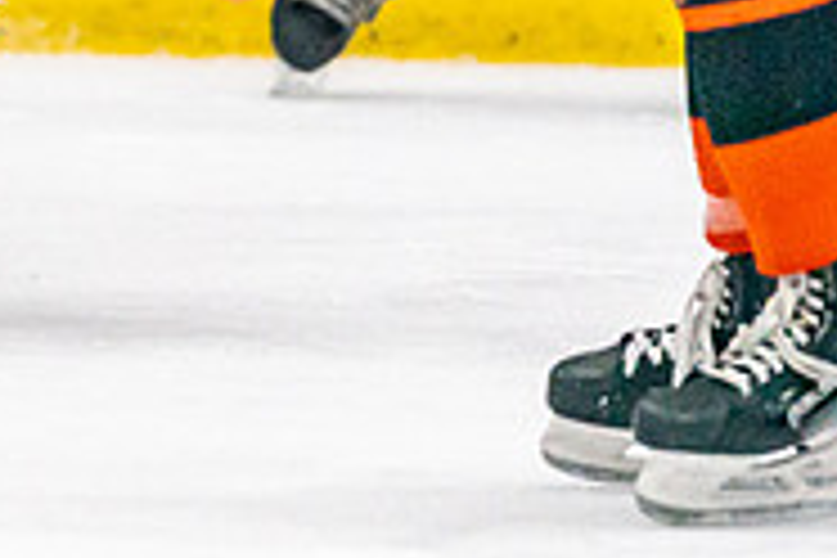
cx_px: -373
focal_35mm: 1031
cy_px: -243
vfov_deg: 1.3
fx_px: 23969
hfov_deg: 2.0
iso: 3200
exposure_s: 1/1250
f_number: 2.8
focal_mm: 200
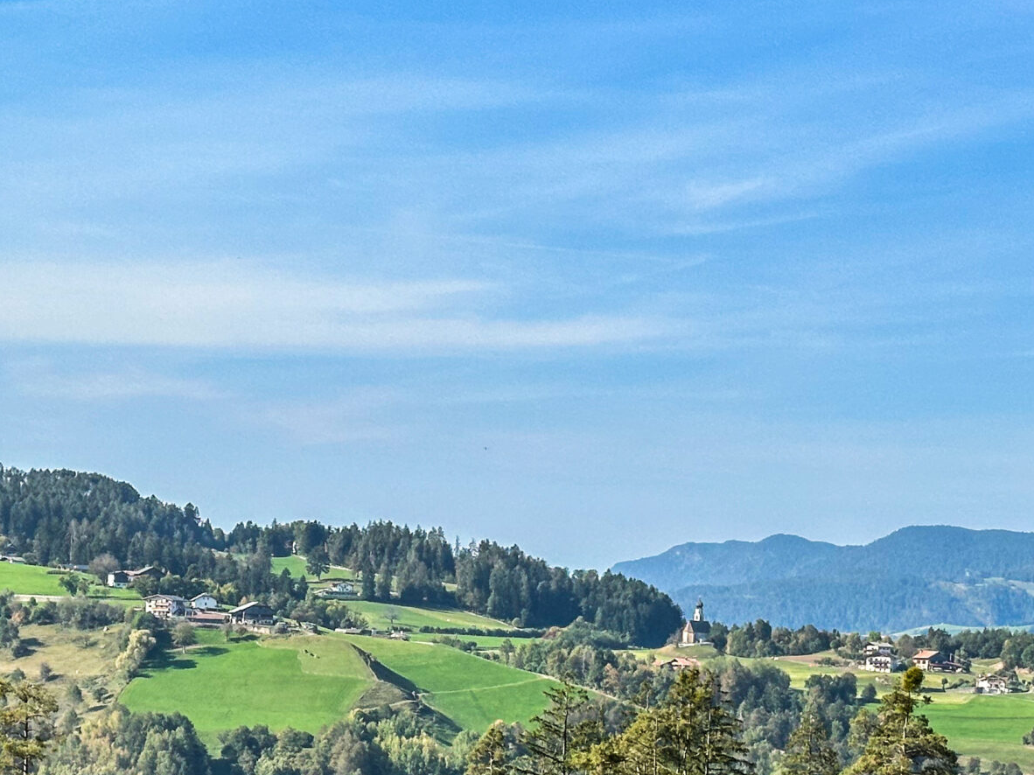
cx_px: 391
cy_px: 690
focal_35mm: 104
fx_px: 3106
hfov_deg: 18.9
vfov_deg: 14.1
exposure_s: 1/2900
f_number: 1.8
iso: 64
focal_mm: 6.86
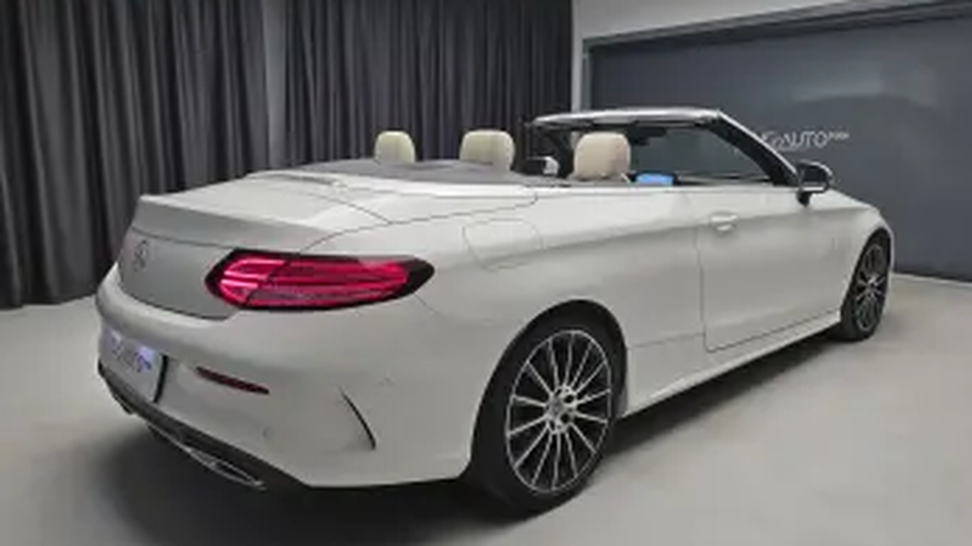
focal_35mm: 26
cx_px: 482
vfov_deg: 44.3
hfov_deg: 71.9
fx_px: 670
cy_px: 258
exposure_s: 1/180
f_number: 1.7
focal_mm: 6.3
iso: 40
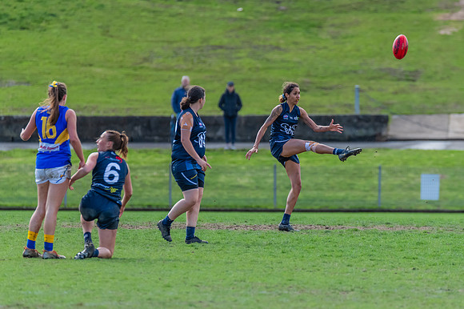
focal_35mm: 537
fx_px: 6915
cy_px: 153
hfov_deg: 3.8
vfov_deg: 2.6
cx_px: 286
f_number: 6
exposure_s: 1/1600
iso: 1250
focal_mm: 420
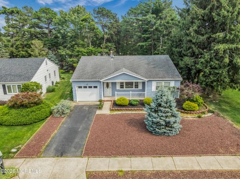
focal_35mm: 24
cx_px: 120
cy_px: 90
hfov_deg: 71.6
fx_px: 166
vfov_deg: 56.7
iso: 130
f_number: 2.8
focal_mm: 12.29
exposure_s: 1/1250
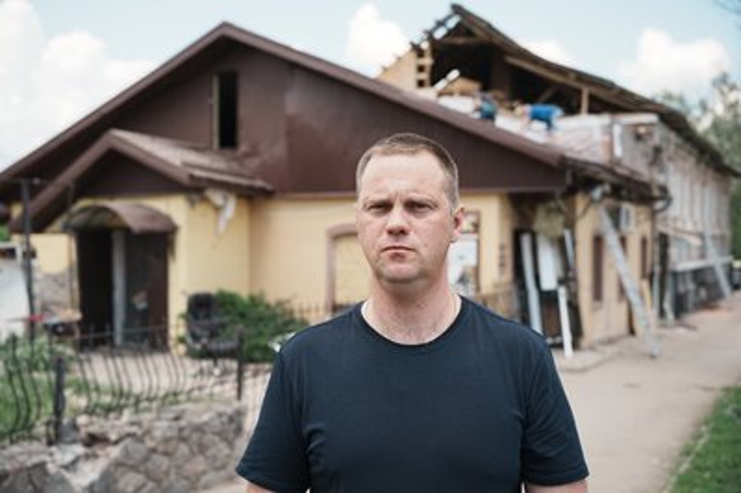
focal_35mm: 40
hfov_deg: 48.5
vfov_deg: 33.3
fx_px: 823
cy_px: 246
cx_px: 370
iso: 100
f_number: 3.5
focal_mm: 40
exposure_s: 1/800
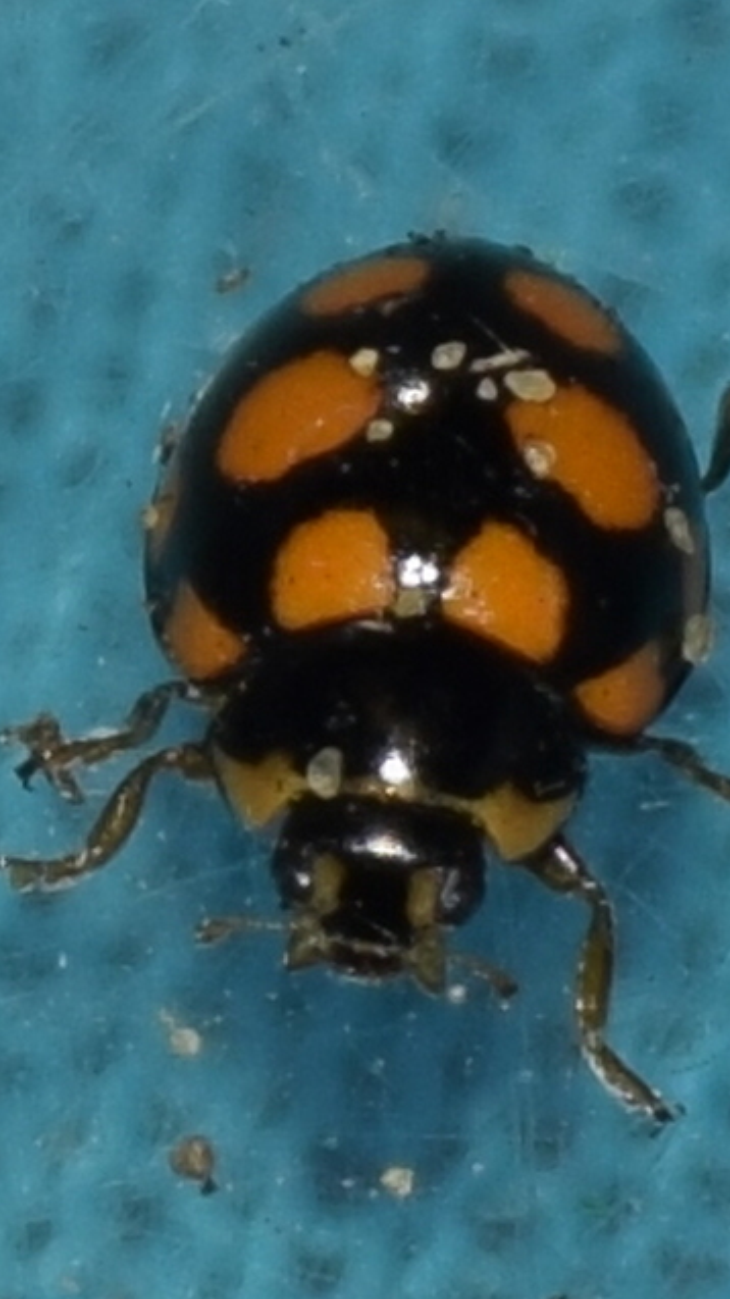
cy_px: 648
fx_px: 11467
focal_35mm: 333
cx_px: 463
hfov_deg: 3.6
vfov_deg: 6.5
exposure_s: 1/60
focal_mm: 140
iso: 100
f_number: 8
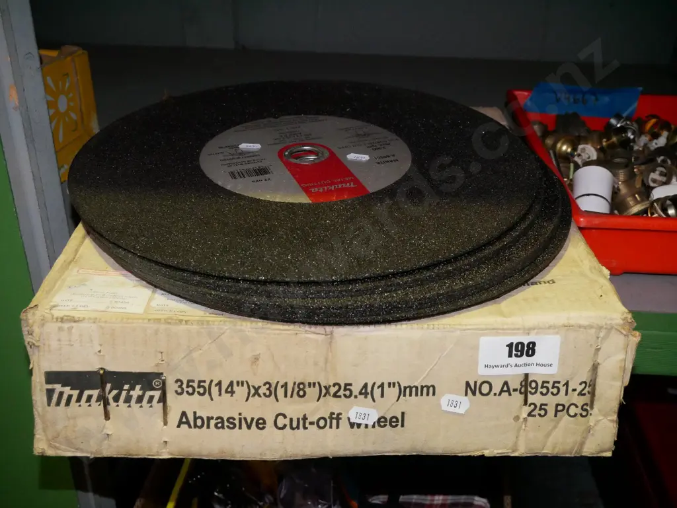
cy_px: 254
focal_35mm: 36
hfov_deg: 51.3
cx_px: 338
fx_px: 704
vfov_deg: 39.7
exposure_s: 1/100
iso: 3200
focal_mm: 18
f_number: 5.6
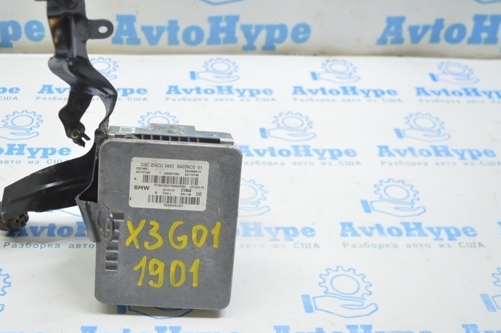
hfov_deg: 37.6
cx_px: 146
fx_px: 723
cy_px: 162
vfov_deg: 25.9
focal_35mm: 52
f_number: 4
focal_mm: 24
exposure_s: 1/40
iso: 400
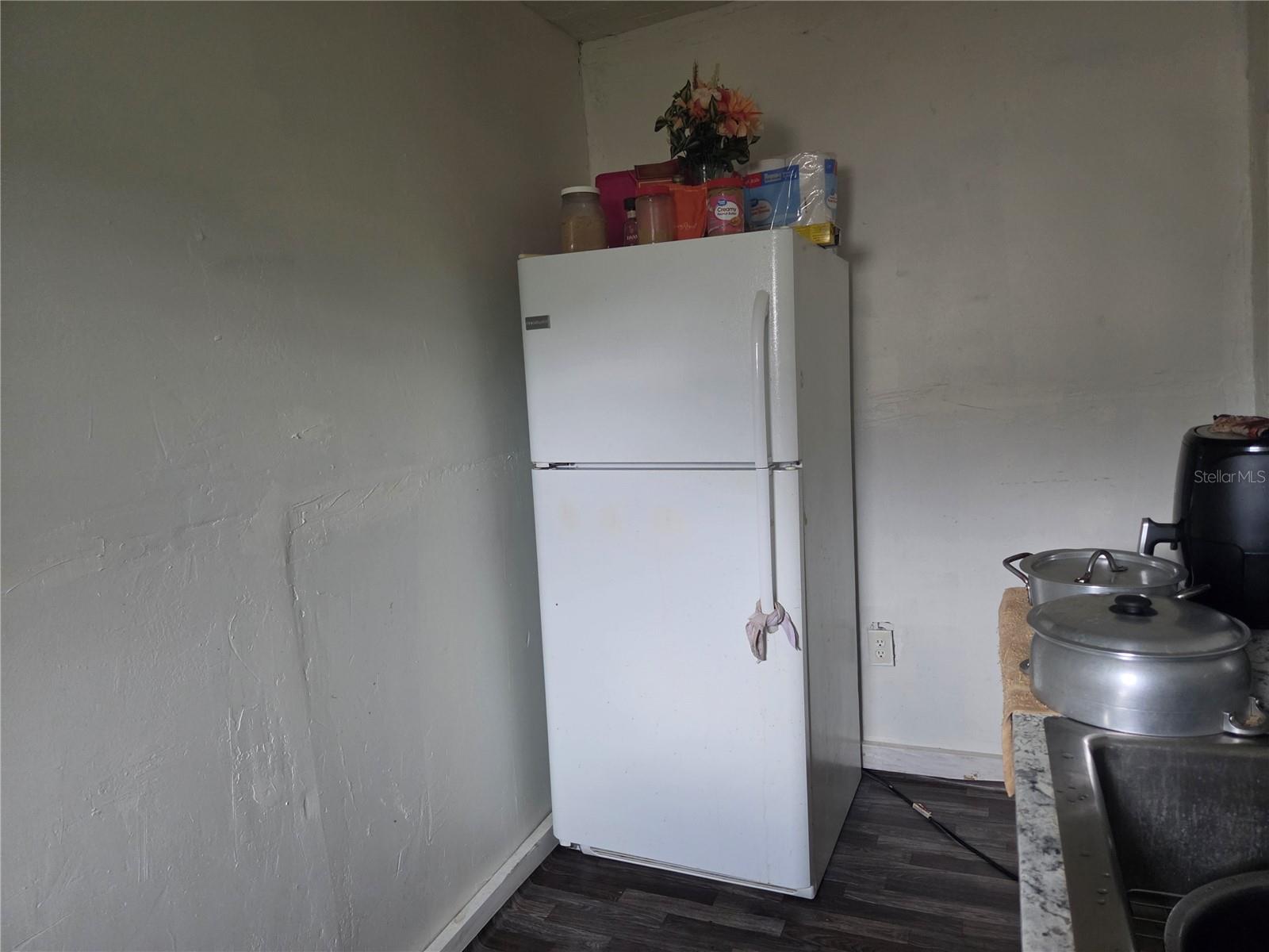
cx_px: 634
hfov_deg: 73.9
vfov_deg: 58.9
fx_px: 843
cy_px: 476
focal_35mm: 23
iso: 1000
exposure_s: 1/120
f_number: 1.8
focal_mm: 5.4
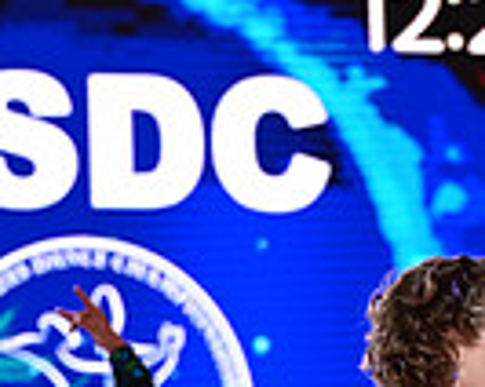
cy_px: 781
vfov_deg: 4.0
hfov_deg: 5.1
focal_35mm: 377
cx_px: 470
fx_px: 5404
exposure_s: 1/800
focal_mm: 92
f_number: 2.8
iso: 2000
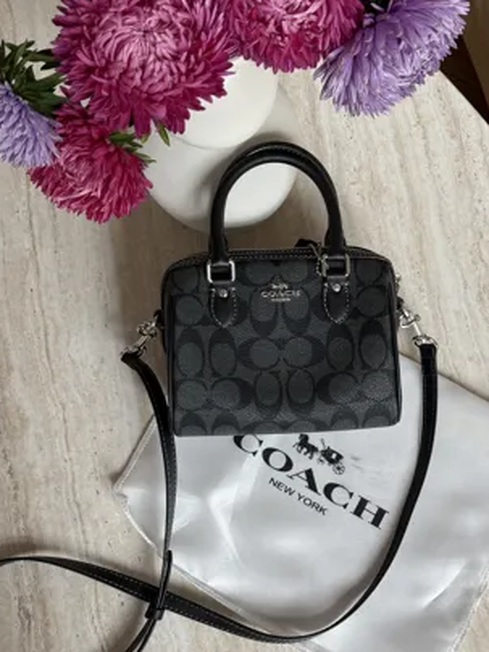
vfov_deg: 33.8
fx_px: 1074
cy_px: 331
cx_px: 279
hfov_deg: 25.6
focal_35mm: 57
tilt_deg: -72.9
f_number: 1.78
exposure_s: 1/213
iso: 64
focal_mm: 6.76
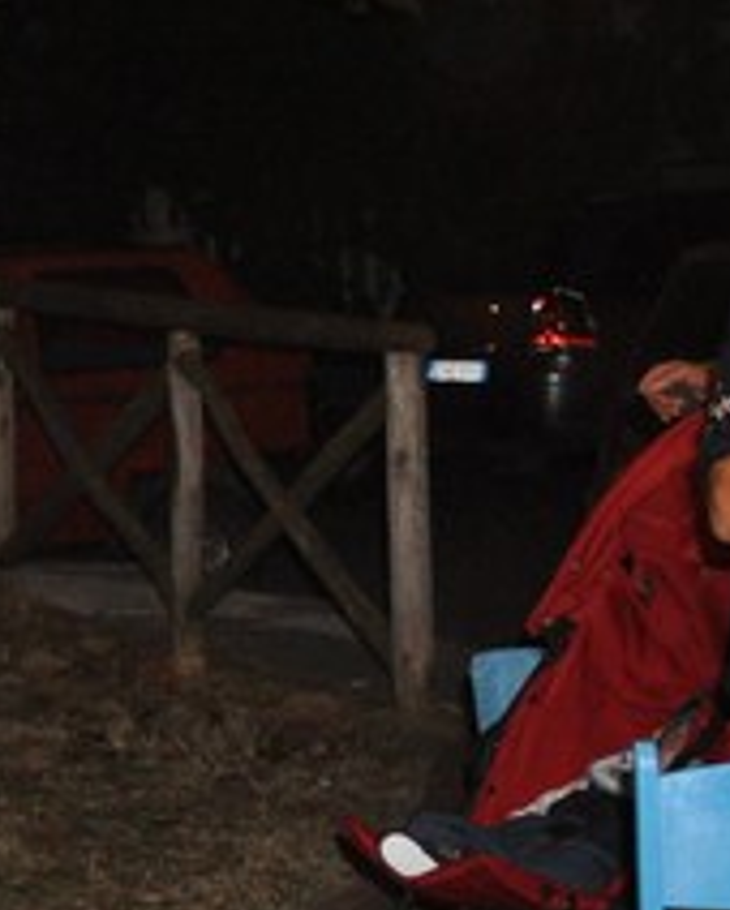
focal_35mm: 122
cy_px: 77
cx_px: -1194
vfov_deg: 15.6
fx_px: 3290
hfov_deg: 10.4
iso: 800
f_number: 3.5
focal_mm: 18
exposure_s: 1/60
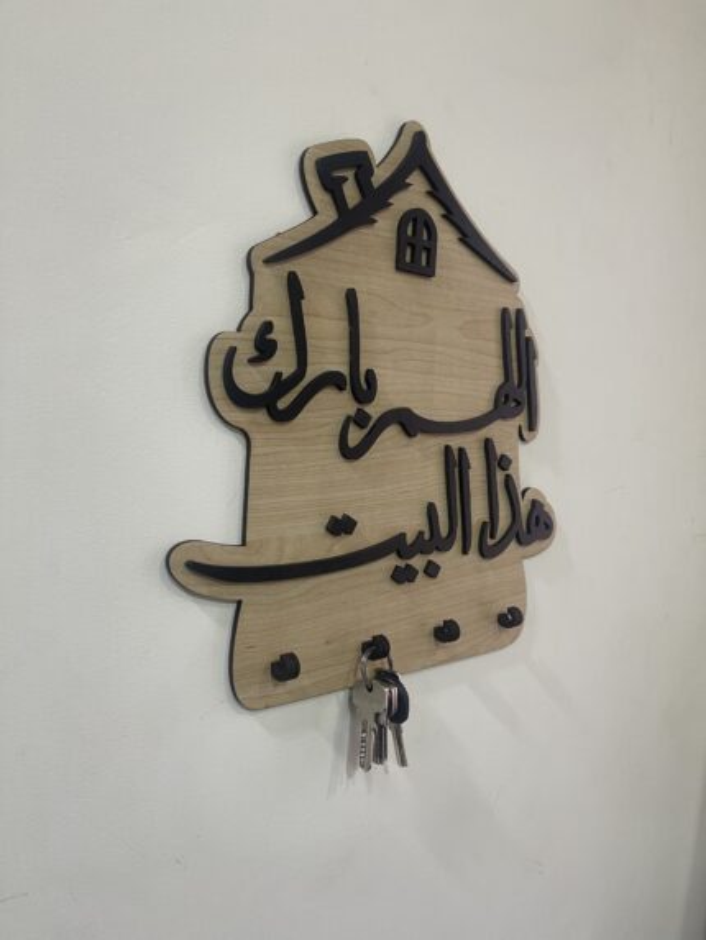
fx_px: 680
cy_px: 470
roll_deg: -1.9
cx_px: 353
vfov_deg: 69.4
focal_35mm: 25
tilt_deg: -5.3
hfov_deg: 54.9
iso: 125
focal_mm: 5.1
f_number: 1.6
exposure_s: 1/61
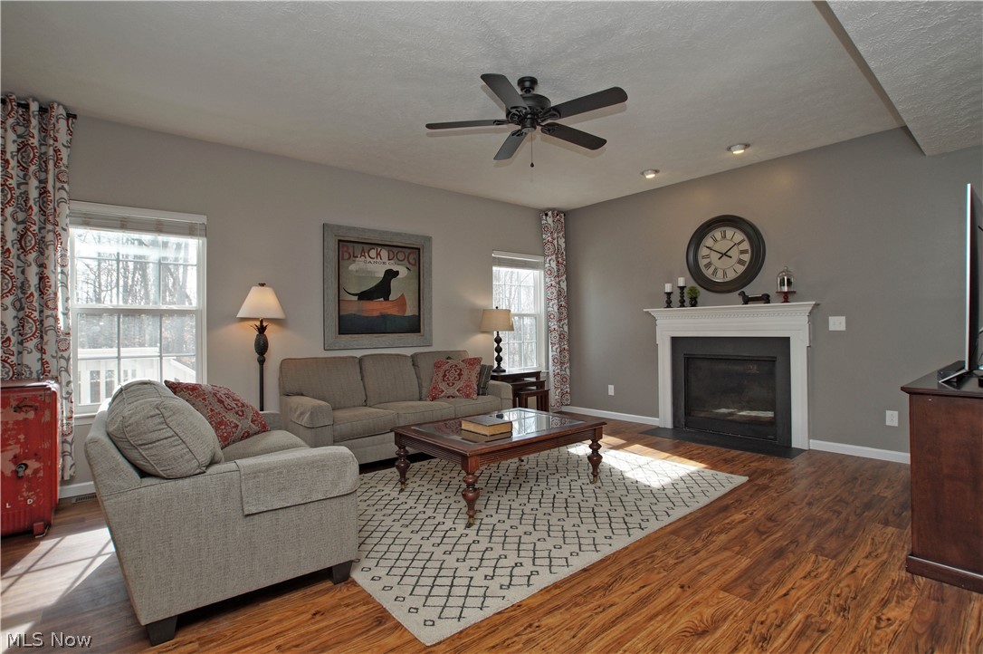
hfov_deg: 95.0
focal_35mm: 16
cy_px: 327
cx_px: 492
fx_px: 450
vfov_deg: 72.0
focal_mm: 11
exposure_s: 1/60
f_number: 4.5
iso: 100
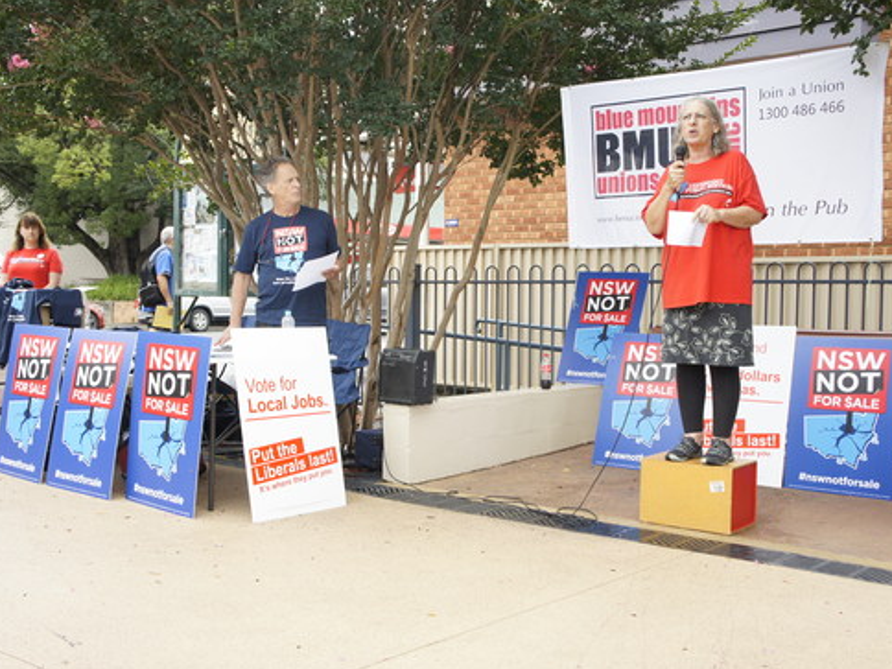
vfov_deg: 36.0
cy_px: 342
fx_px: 1031
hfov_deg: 46.8
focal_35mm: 40
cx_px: 444
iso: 200
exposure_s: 1/160
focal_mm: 24
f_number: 5.6
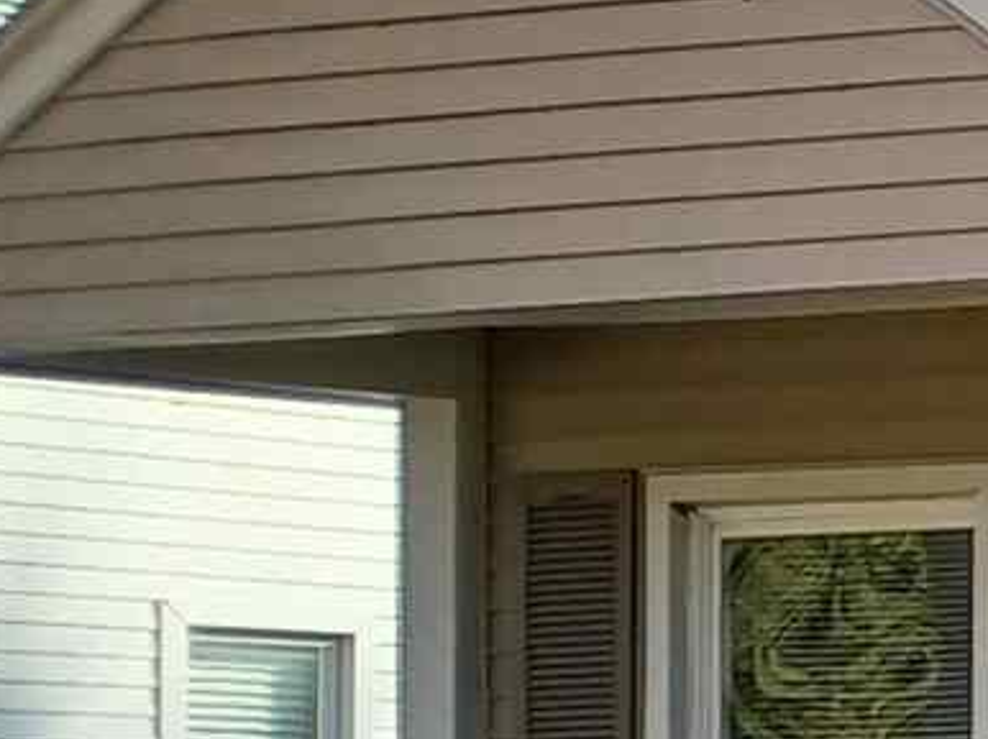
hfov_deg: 7.9
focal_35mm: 199
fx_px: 5676
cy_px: 790
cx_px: 3384
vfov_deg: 7.4
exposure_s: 1/159
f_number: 1.8
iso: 32
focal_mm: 4.6
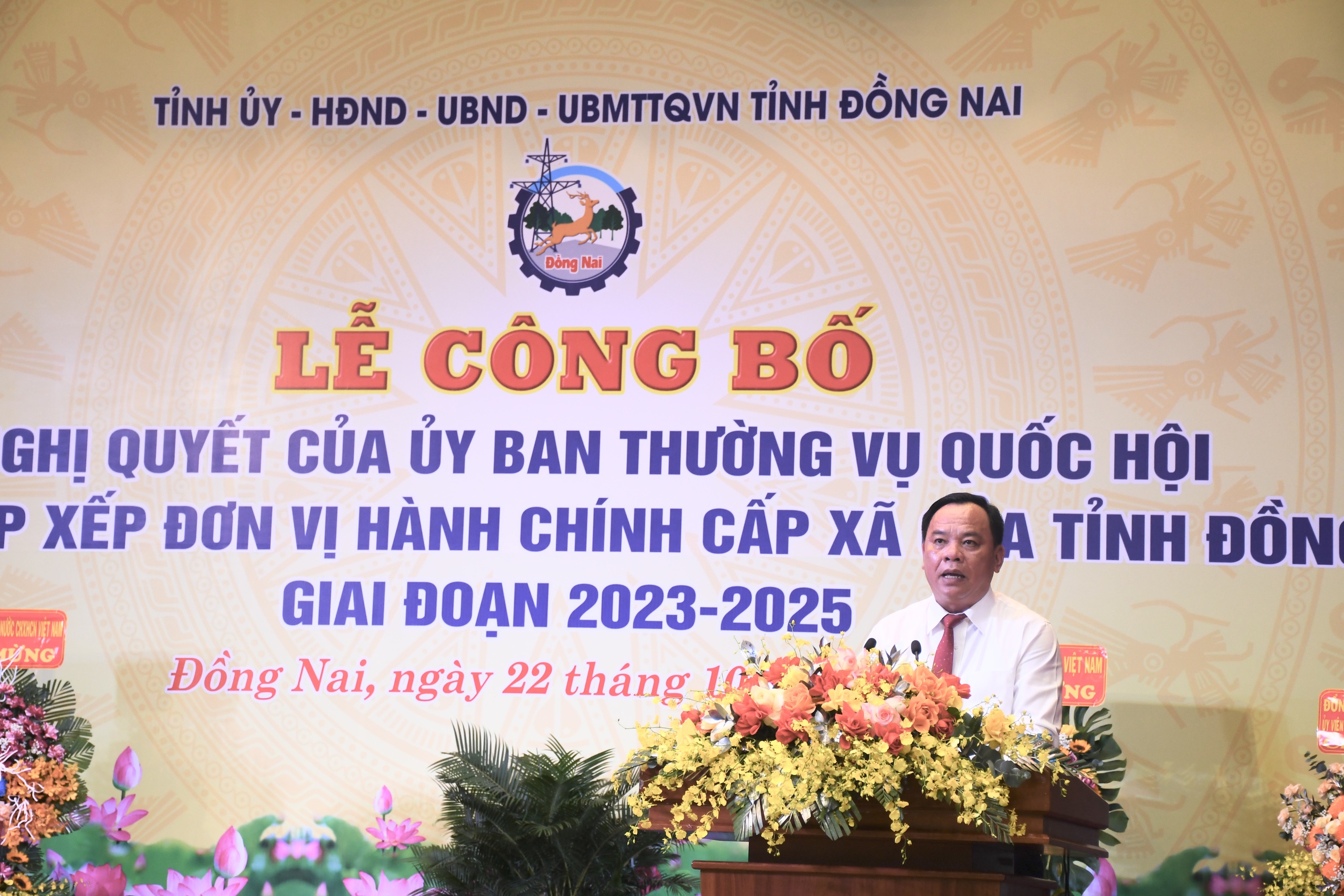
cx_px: 672
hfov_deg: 22.6
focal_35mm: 90
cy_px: 448
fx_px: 3360
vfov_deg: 15.2
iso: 640
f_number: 5.6
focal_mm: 60
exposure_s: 1/125
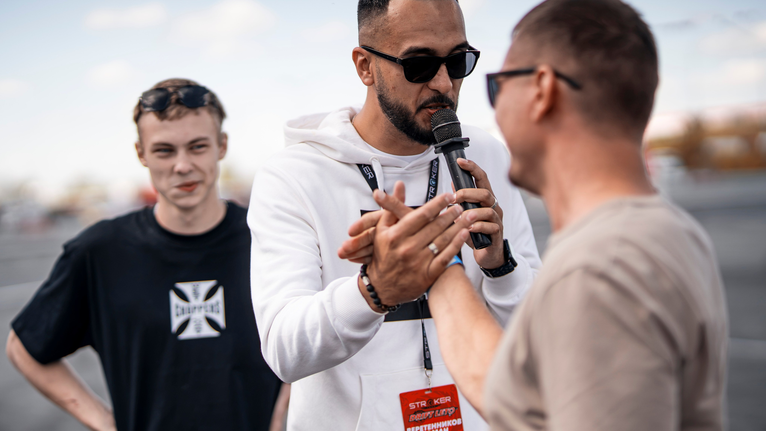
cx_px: 383
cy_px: 216
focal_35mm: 89
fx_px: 1809
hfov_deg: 23.9
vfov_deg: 13.6
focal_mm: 85
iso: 100
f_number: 1.8
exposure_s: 1/4000
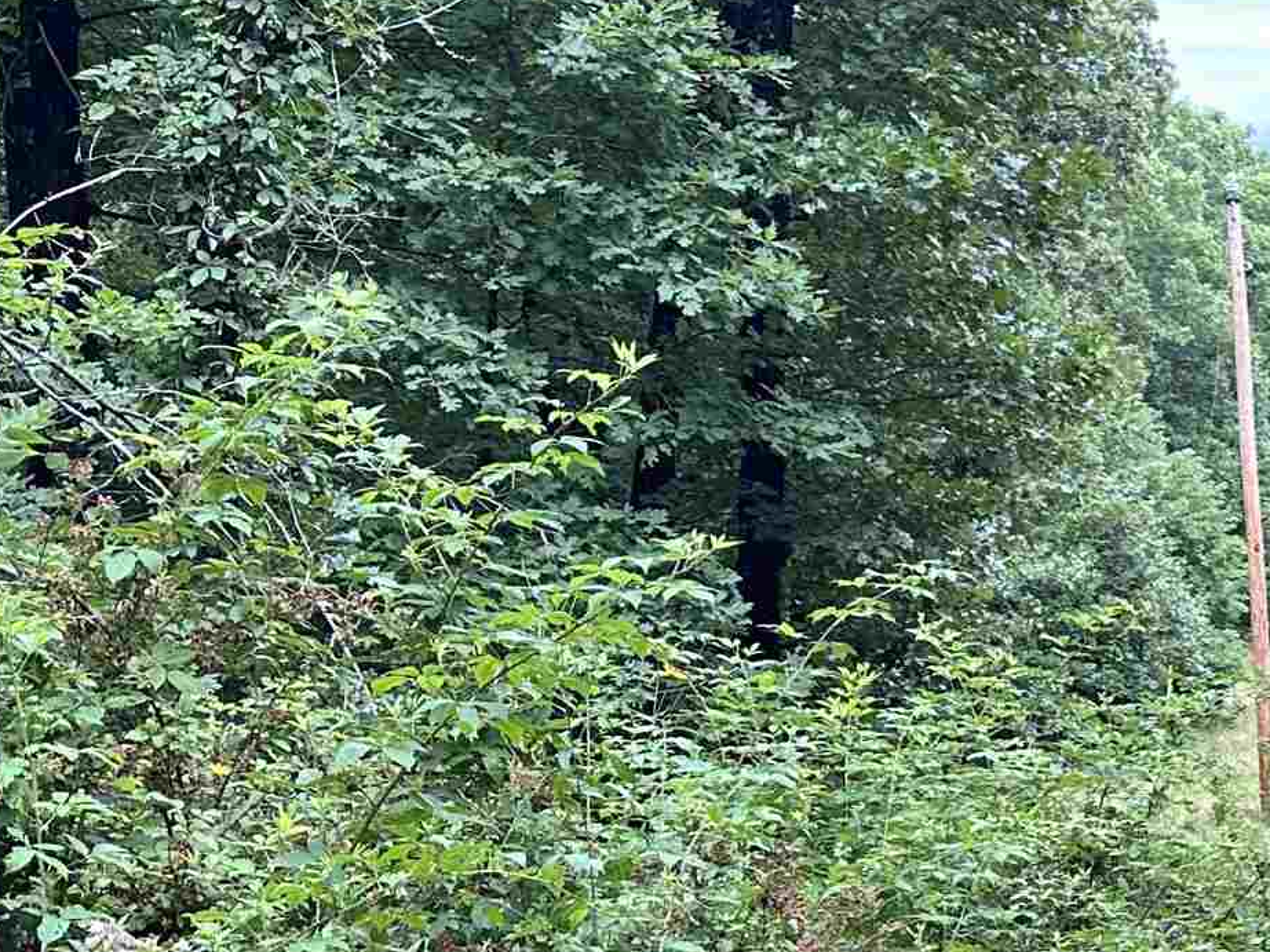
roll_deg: +1.3
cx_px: 1810
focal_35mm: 80
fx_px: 2934
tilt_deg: -5.9
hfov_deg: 21.2
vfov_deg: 18.4
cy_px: 533
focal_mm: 6.86
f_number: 1.78
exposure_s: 1/221
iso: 64
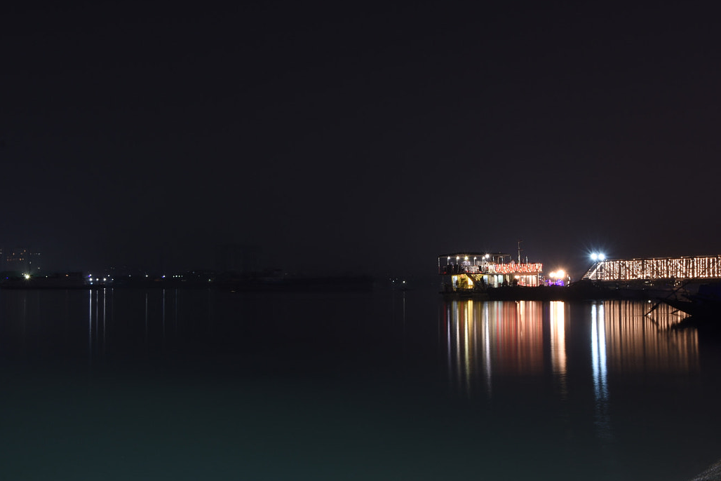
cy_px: 234
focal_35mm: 42
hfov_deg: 46.3
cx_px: 396
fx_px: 841
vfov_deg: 31.9
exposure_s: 51.5
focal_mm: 18
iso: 100
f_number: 18
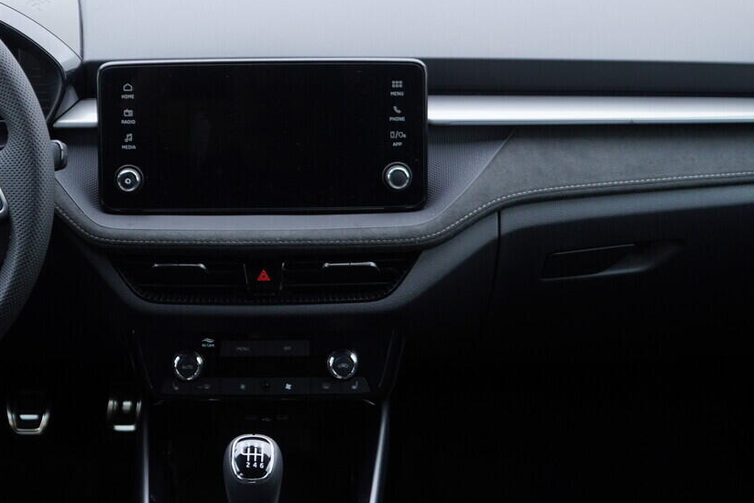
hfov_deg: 31.6
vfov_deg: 21.3
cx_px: 245
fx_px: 1320
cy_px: 99
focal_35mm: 63
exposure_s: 1/40
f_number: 2.8
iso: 160
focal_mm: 24
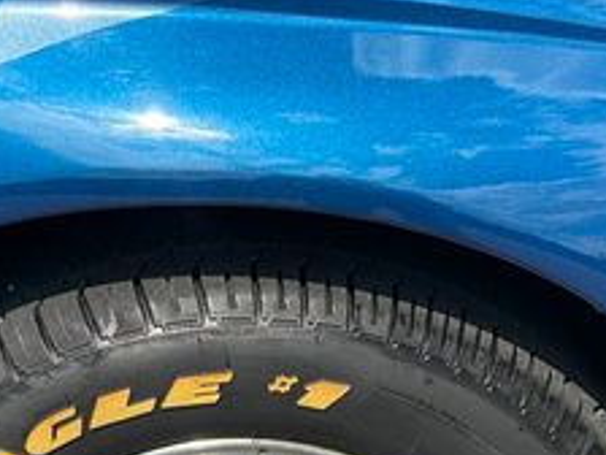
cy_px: 626
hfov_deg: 23.4
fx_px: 1453
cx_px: 195
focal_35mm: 83
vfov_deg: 16.6
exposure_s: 1/1577
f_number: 1.8
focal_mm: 3
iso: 25
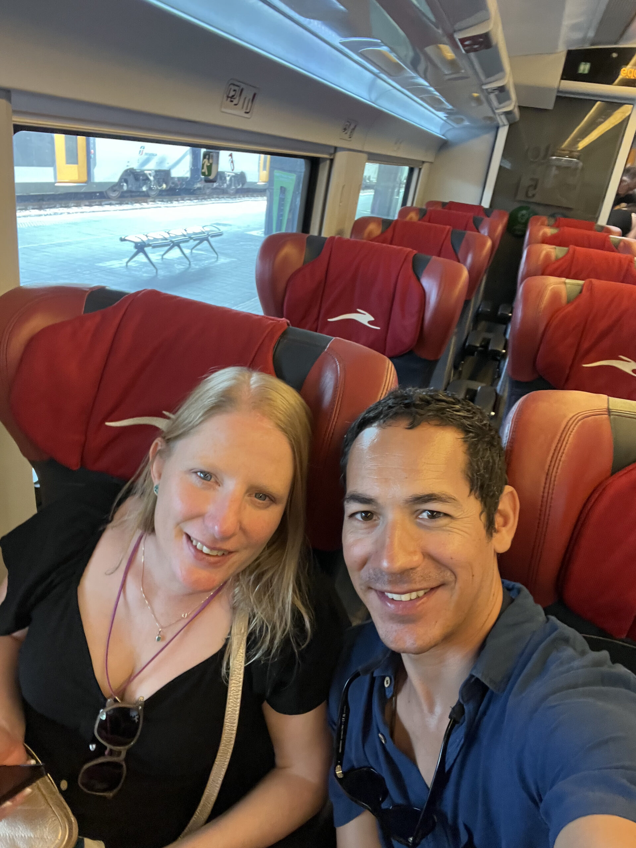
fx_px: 563
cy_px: 424
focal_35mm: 23
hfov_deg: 58.9
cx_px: 318
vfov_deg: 73.9
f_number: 2.2
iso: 400
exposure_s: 1/38
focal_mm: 2.71
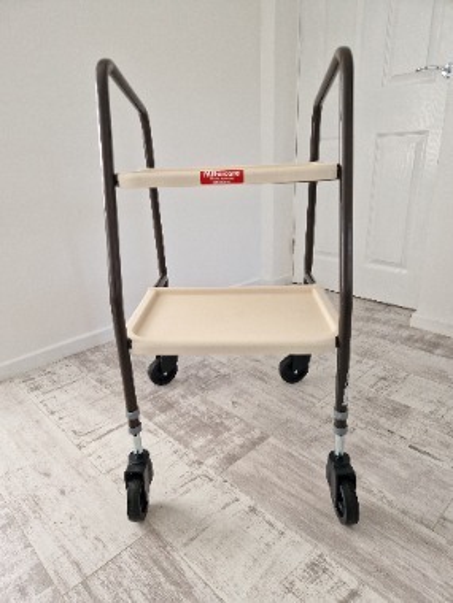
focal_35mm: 23
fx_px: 401
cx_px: 226
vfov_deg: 73.9
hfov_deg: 58.9
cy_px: 302
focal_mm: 5.4
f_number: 1.8
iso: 50
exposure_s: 1/180
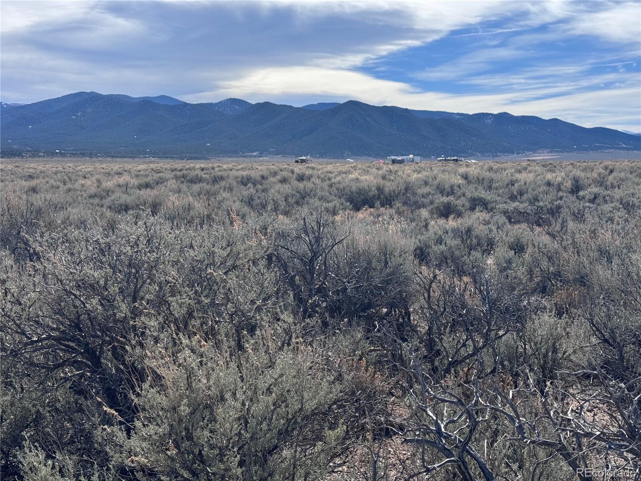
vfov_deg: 30.3
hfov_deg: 39.7
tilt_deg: -5.4
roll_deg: +0.6
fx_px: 889
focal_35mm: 48
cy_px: 240
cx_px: 320
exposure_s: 1/5376
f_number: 1.78
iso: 64
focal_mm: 6.76
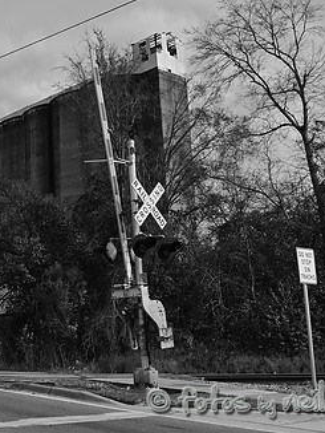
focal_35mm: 53
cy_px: 192
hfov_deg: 25.7
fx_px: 663
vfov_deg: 36.1
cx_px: -25
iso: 200
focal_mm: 21
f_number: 13
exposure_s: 1/640
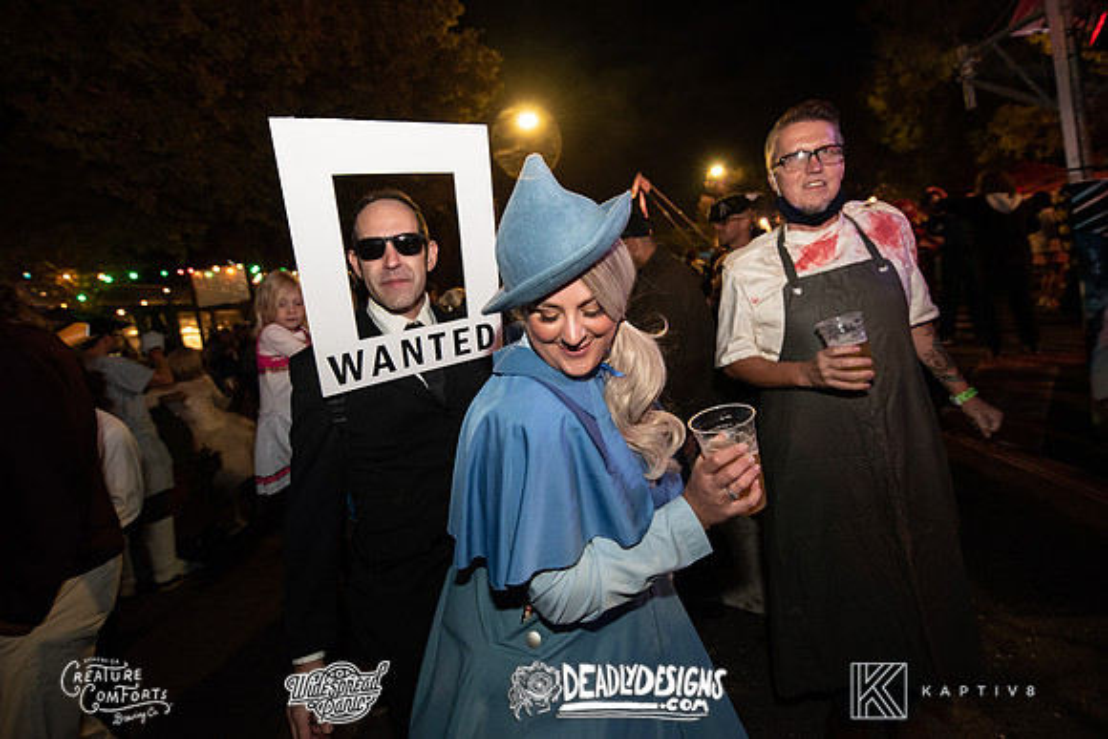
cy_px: 335
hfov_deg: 99.2
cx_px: 554
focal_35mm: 15
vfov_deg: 76.0
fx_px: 472
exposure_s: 1/60
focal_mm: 14
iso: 2000
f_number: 3.5
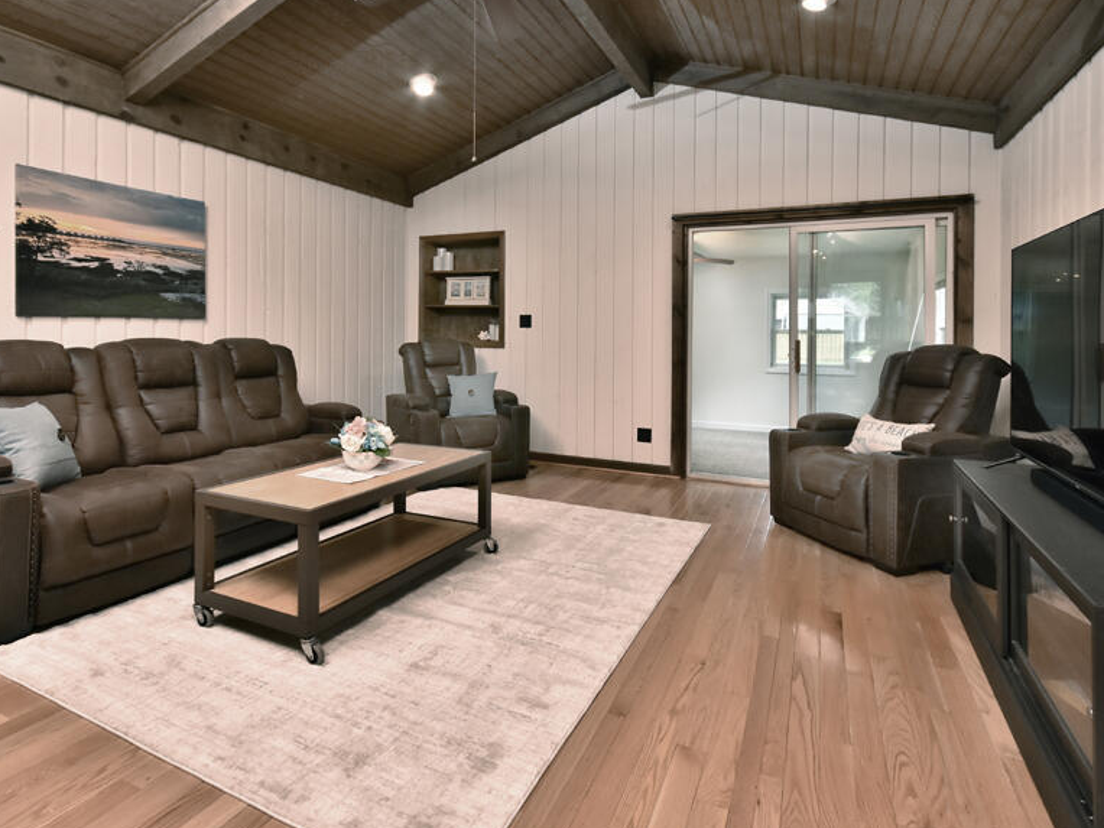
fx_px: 542
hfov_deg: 90.9
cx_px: 517
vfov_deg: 74.7
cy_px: 403
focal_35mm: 17
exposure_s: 1/40
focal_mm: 10
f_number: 7.1
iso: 800
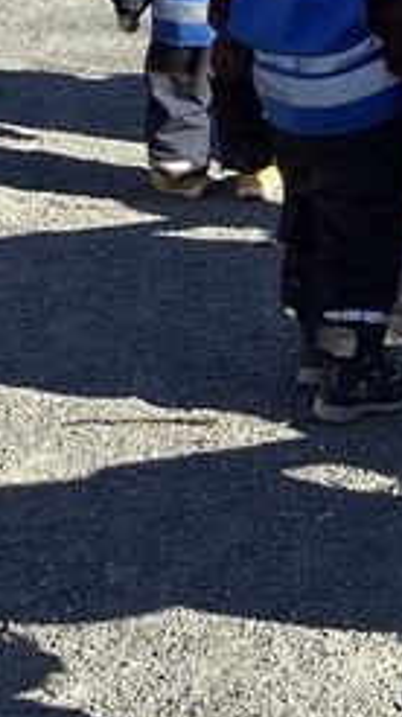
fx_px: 2089
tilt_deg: -10.2
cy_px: -90
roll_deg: +2.3
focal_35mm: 110
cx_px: 661
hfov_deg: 10.5
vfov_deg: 18.6
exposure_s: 1/562
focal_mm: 3.3
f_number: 2.4
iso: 25
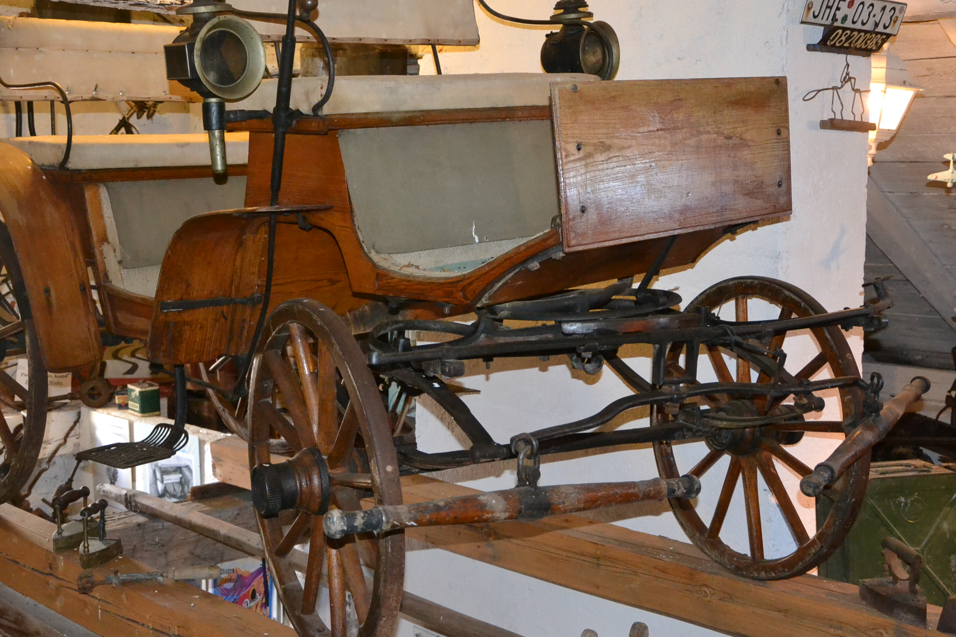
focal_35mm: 46
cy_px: 283
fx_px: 1211
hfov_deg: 43.0
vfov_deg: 29.5
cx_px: 422
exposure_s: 1/60
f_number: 4
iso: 3200
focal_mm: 25
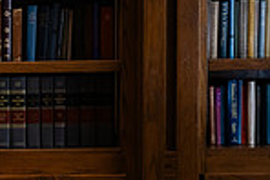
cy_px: 88
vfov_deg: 10.7
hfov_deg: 14.4
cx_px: -177
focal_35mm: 129
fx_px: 968
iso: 1600
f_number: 2.8
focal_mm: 33
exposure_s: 1/160
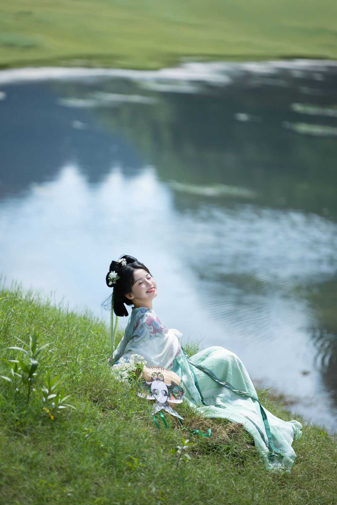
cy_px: 252
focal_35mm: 200
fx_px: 2808
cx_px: 168
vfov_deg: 10.3
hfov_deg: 6.9
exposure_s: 1/1600
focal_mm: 200
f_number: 2.8
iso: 100
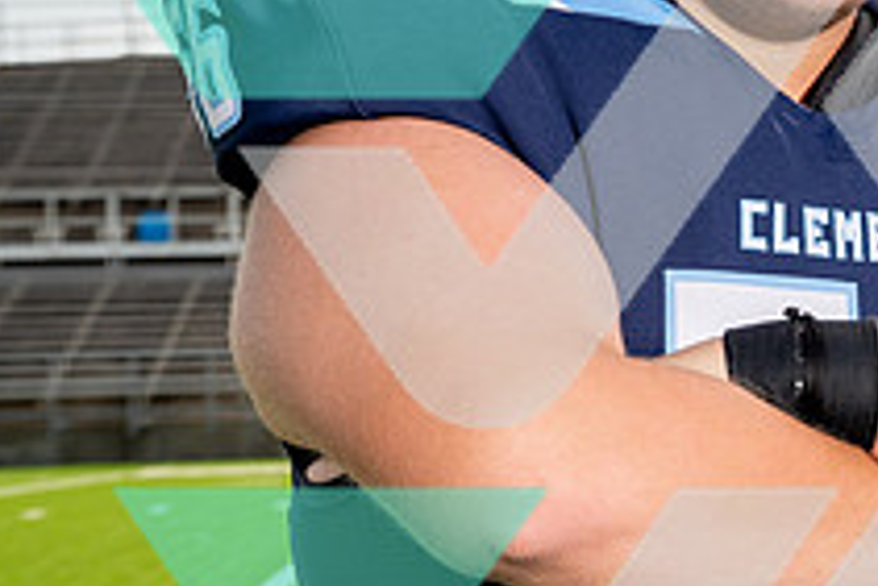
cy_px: 206
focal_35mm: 132
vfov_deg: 10.4
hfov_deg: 14.8
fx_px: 3221
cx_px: 1186
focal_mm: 48
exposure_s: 1/250
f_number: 7.1
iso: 100
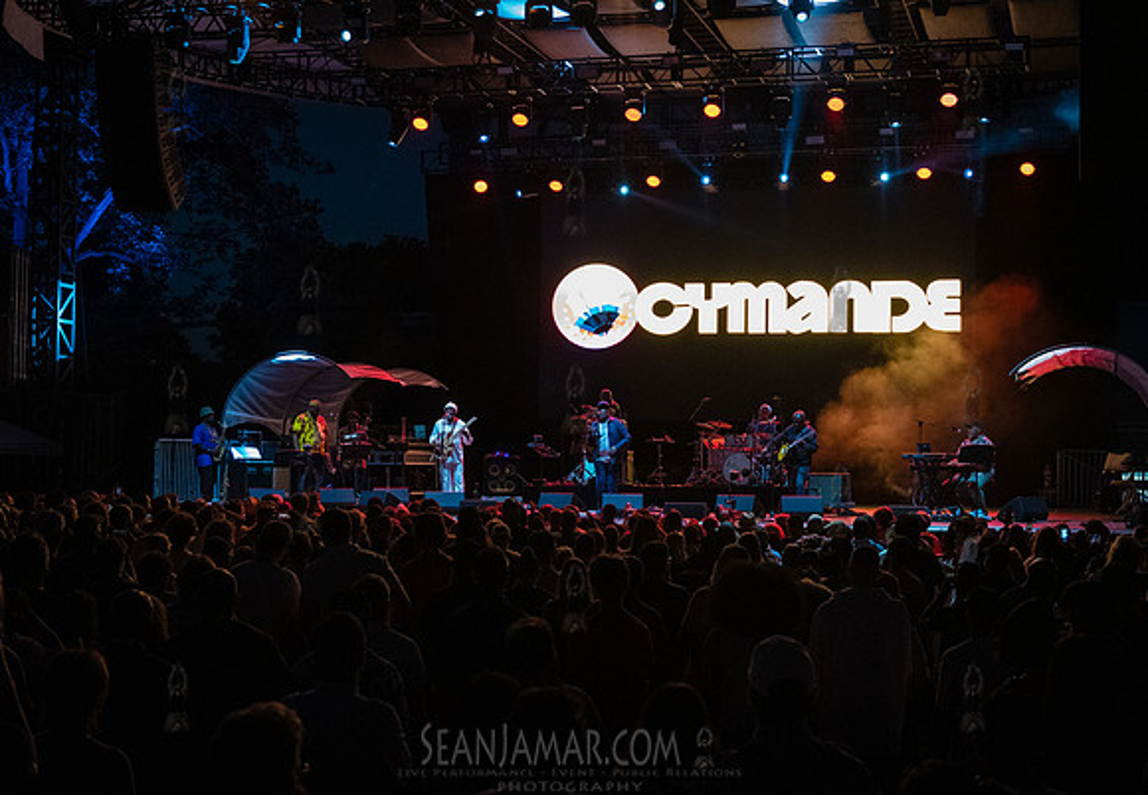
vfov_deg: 26.3
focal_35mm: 53
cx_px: 597
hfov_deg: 37.3
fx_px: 1702
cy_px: 397
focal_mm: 48
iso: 6400
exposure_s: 1/320
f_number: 4
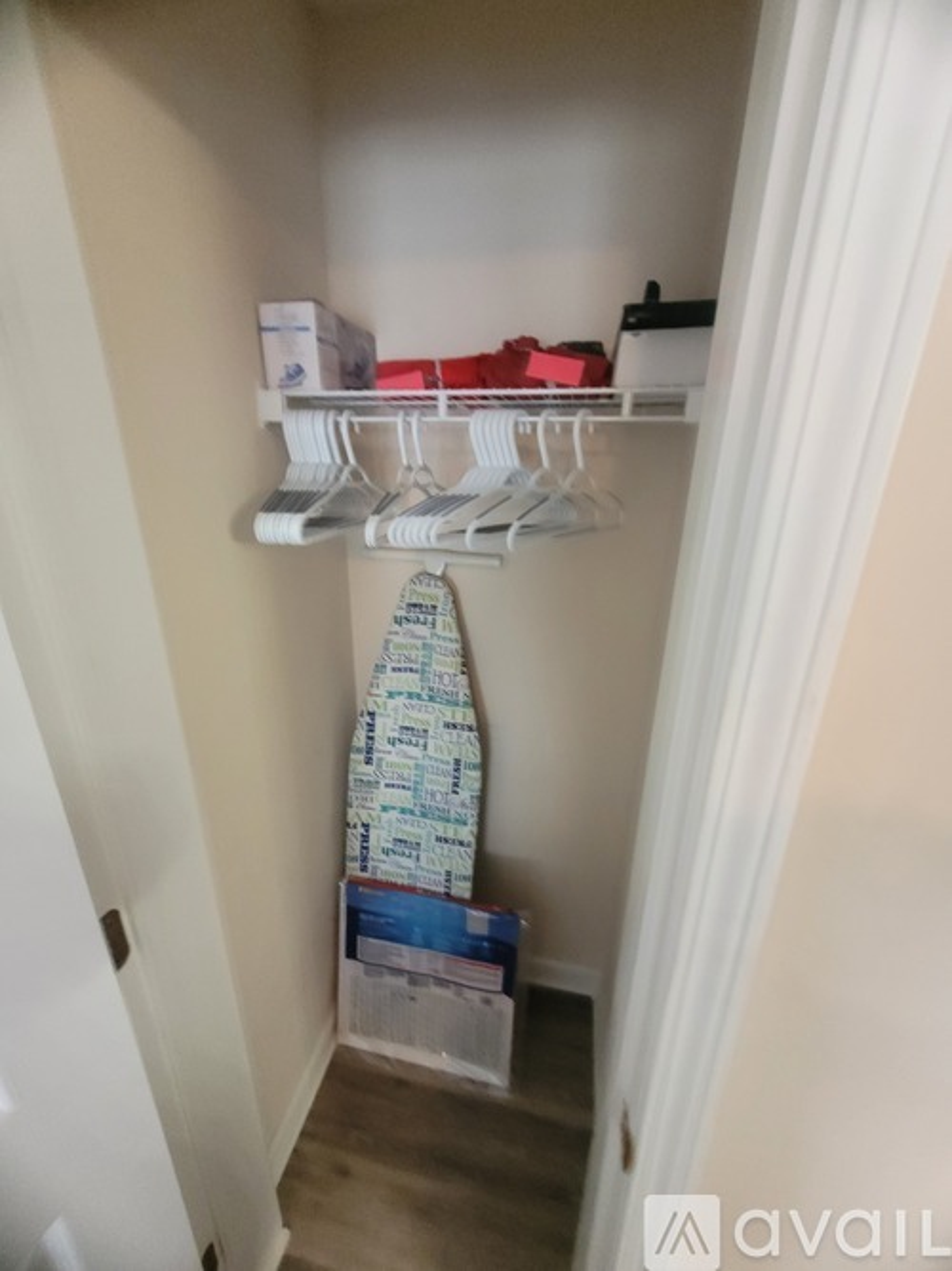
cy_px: 636
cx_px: 476
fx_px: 477
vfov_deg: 106.2
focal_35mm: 13
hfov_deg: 89.9
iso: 500
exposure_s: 1/30
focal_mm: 1.74
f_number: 2.2
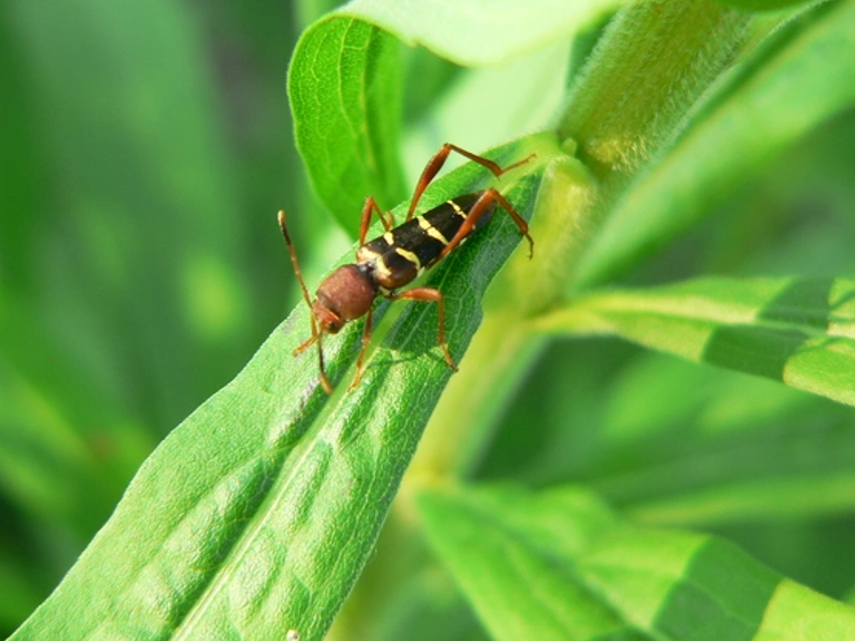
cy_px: 290
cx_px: 404
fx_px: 2197
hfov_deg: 22.0
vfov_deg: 16.6
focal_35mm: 89
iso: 80
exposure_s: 1/80
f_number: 2.8
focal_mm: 12.9
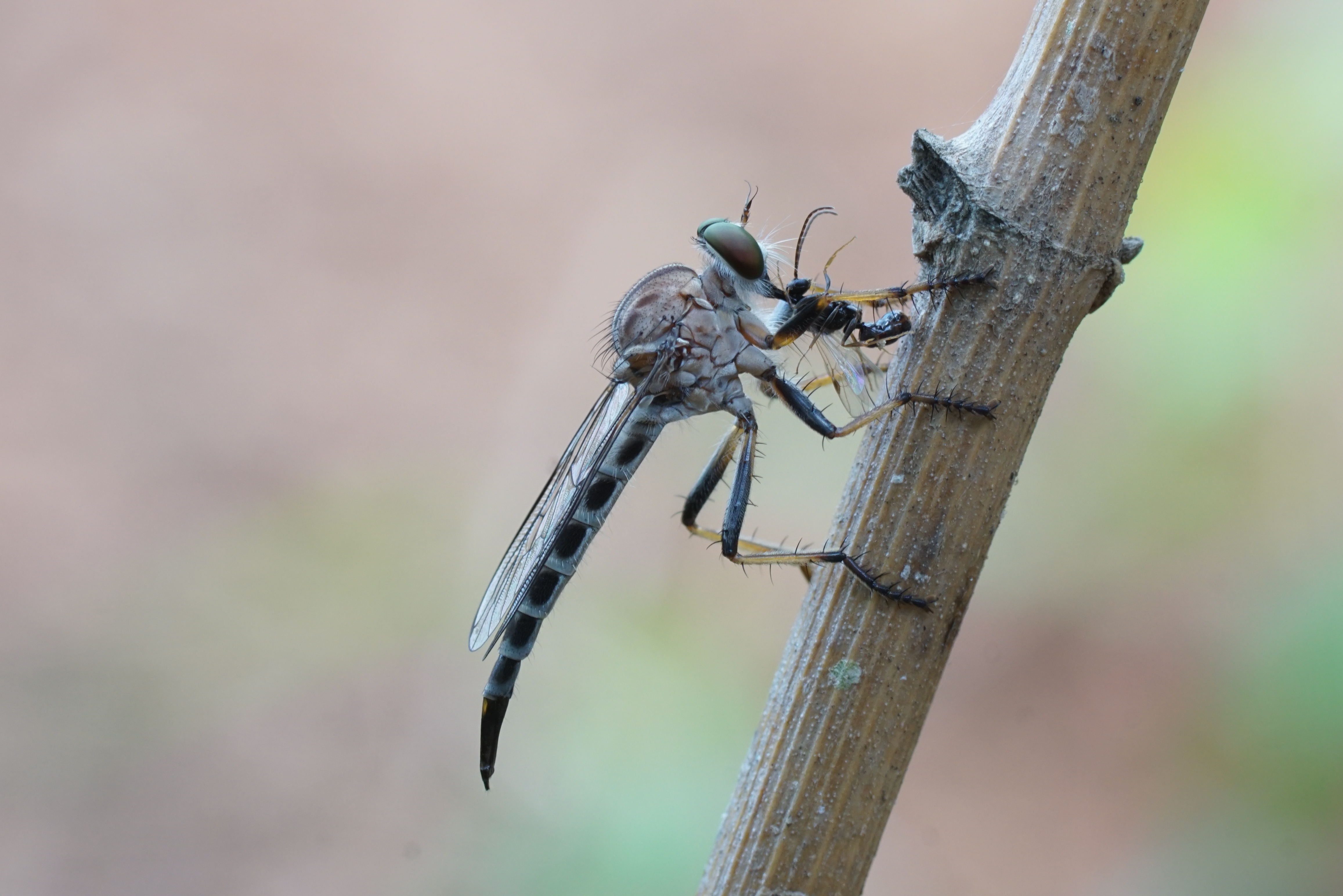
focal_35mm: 135
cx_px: 672
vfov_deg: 10.2
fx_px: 5037
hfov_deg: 15.2
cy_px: 448
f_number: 10
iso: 500
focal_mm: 90
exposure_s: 1/50
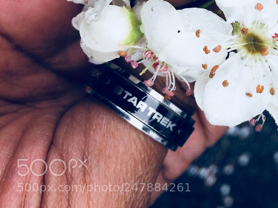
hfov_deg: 28.3
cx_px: 295
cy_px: -9
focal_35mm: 63
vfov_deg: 22.2
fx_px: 506
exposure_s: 1/193
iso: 32
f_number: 2.2
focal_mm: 4.15
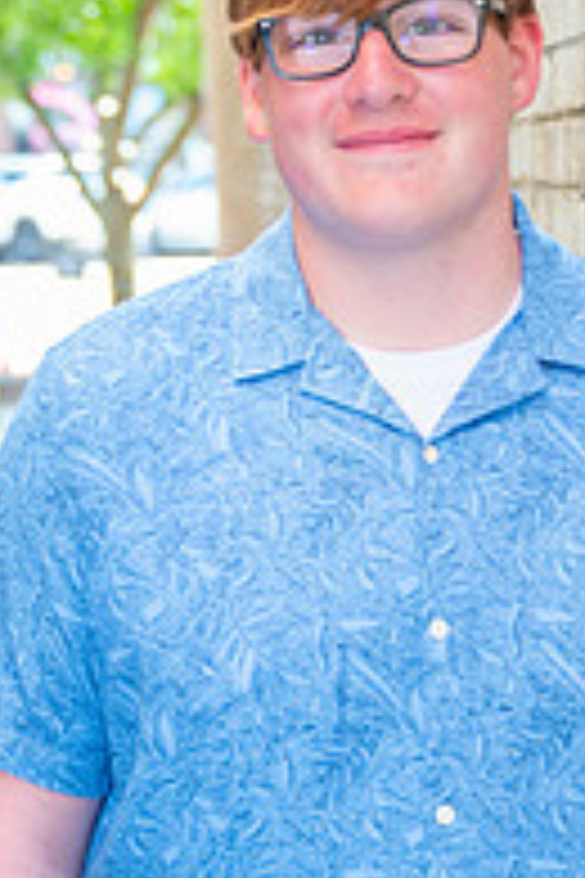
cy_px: 522
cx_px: 306
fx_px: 2364
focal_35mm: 97
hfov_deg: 14.1
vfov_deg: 21.0
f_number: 2.8
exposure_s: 1/100
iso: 160
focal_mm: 42
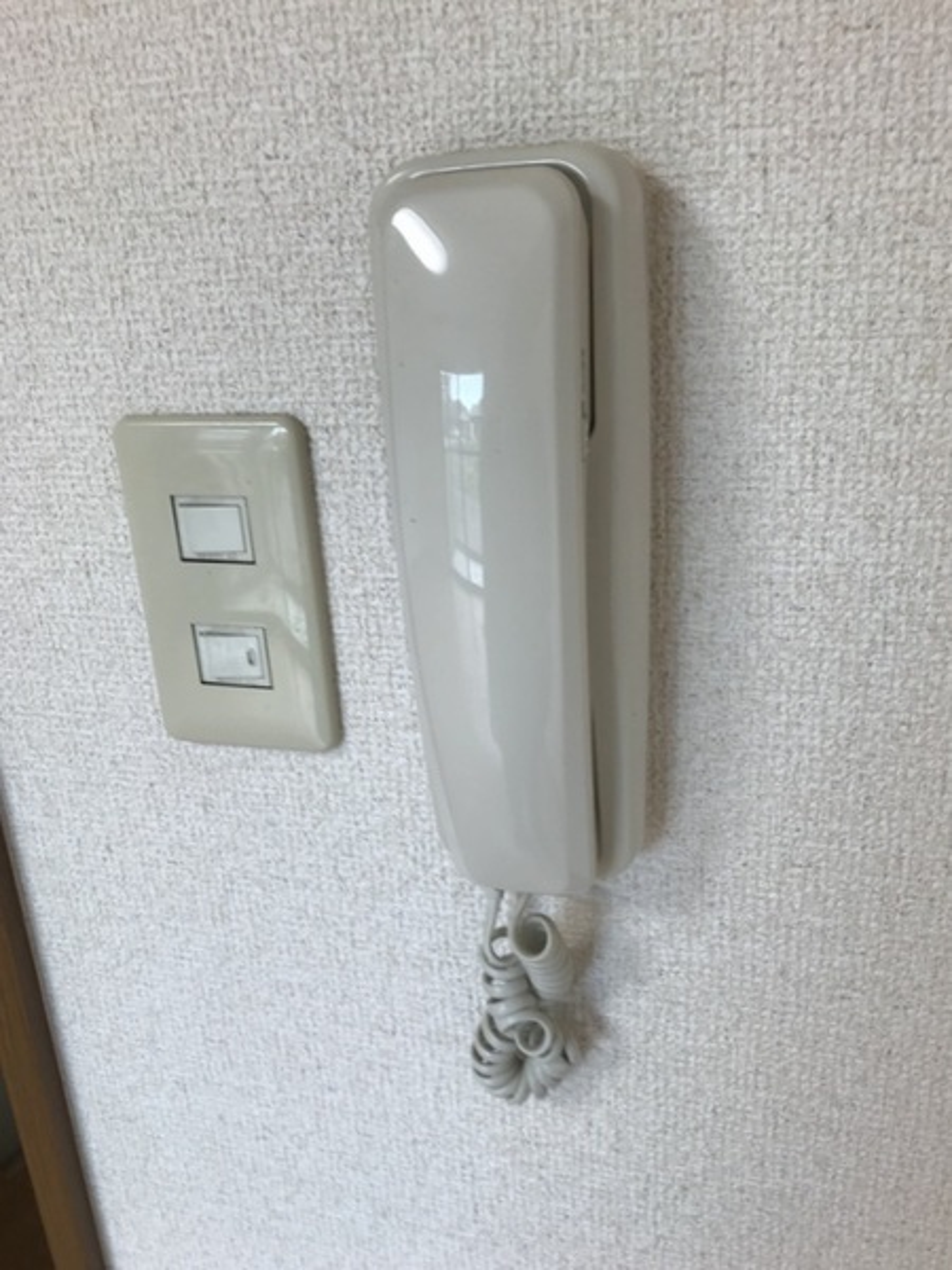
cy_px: 635
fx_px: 1027
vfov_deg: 63.4
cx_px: 476
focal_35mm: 28
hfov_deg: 49.7
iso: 25
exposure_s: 1/60
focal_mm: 3.99
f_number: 1.8
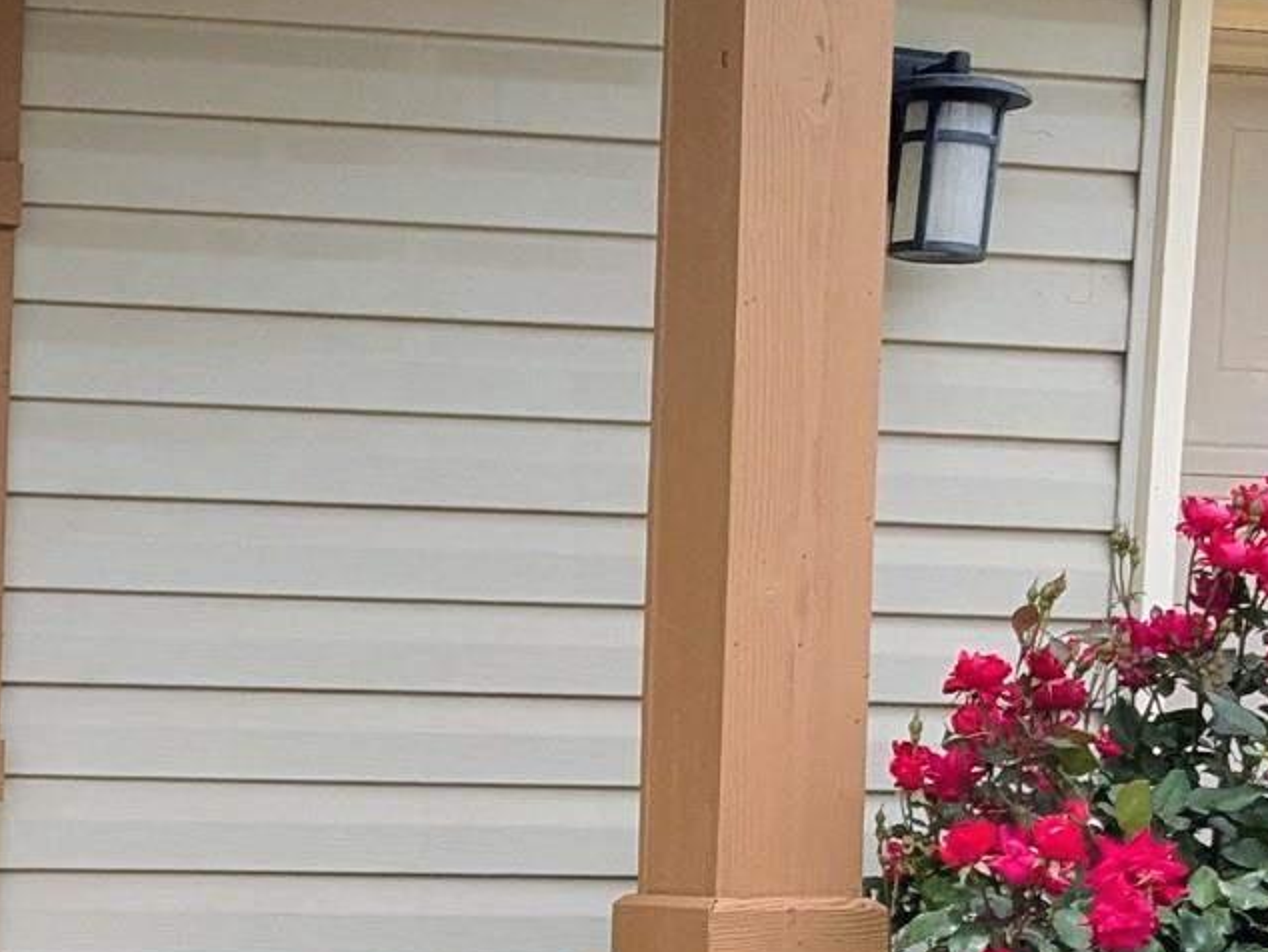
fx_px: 3994
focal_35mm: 109
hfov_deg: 17.3
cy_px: 1364
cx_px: -210
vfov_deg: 13.0
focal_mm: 4.38
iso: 45
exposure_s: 1/1299
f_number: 1.73
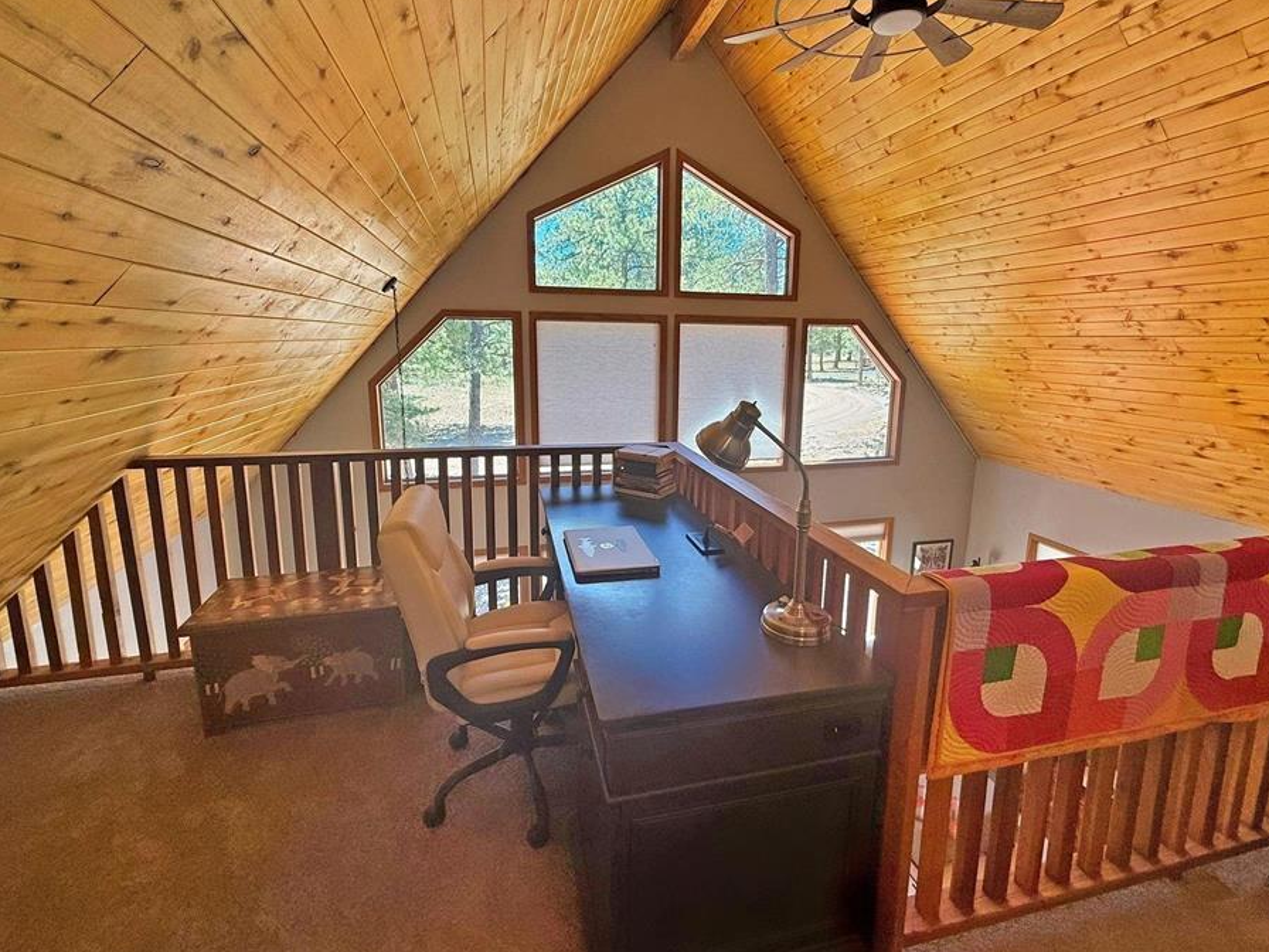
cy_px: 443
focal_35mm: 16
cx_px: 656
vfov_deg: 78.0
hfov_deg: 94.5
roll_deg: +0.3
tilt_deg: -9.7
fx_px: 587
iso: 64
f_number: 2.2
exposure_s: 1/123
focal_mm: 2.22
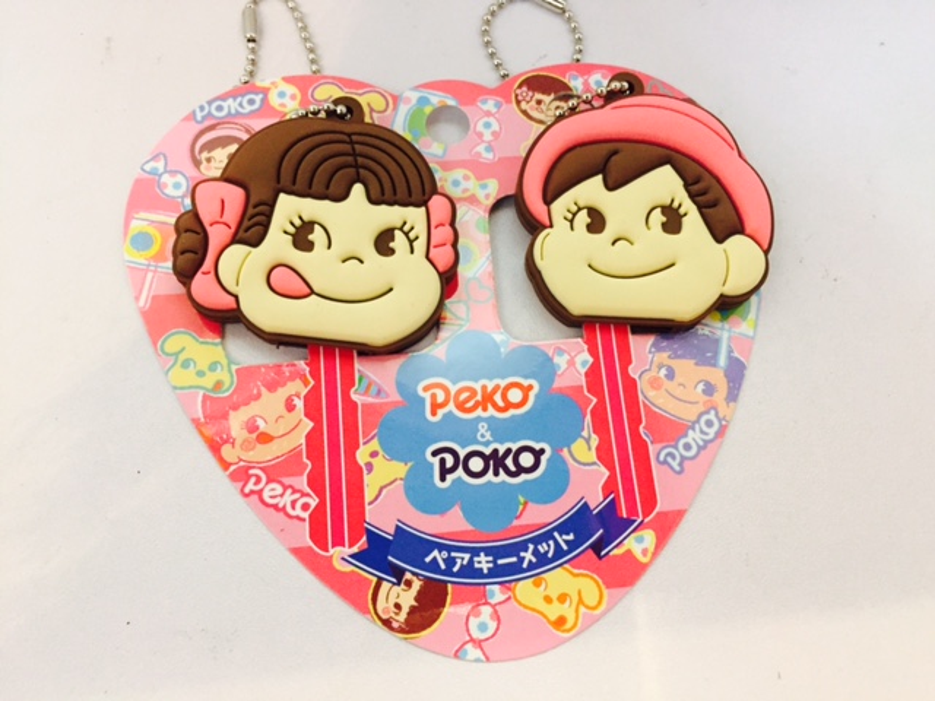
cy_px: 350
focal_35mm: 29
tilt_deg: -65.3
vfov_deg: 48.2
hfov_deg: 61.7
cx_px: 468
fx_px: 783
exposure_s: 1/33
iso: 250
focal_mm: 4.15
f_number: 2.2
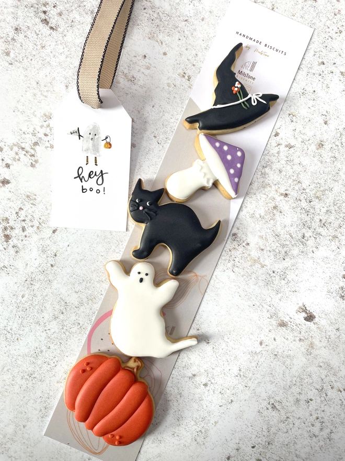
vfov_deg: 67.3
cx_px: 172
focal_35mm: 26
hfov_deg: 53.1
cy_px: 230
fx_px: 346
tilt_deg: -86.6
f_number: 1.6
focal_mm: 4.2
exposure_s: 1/127
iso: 32
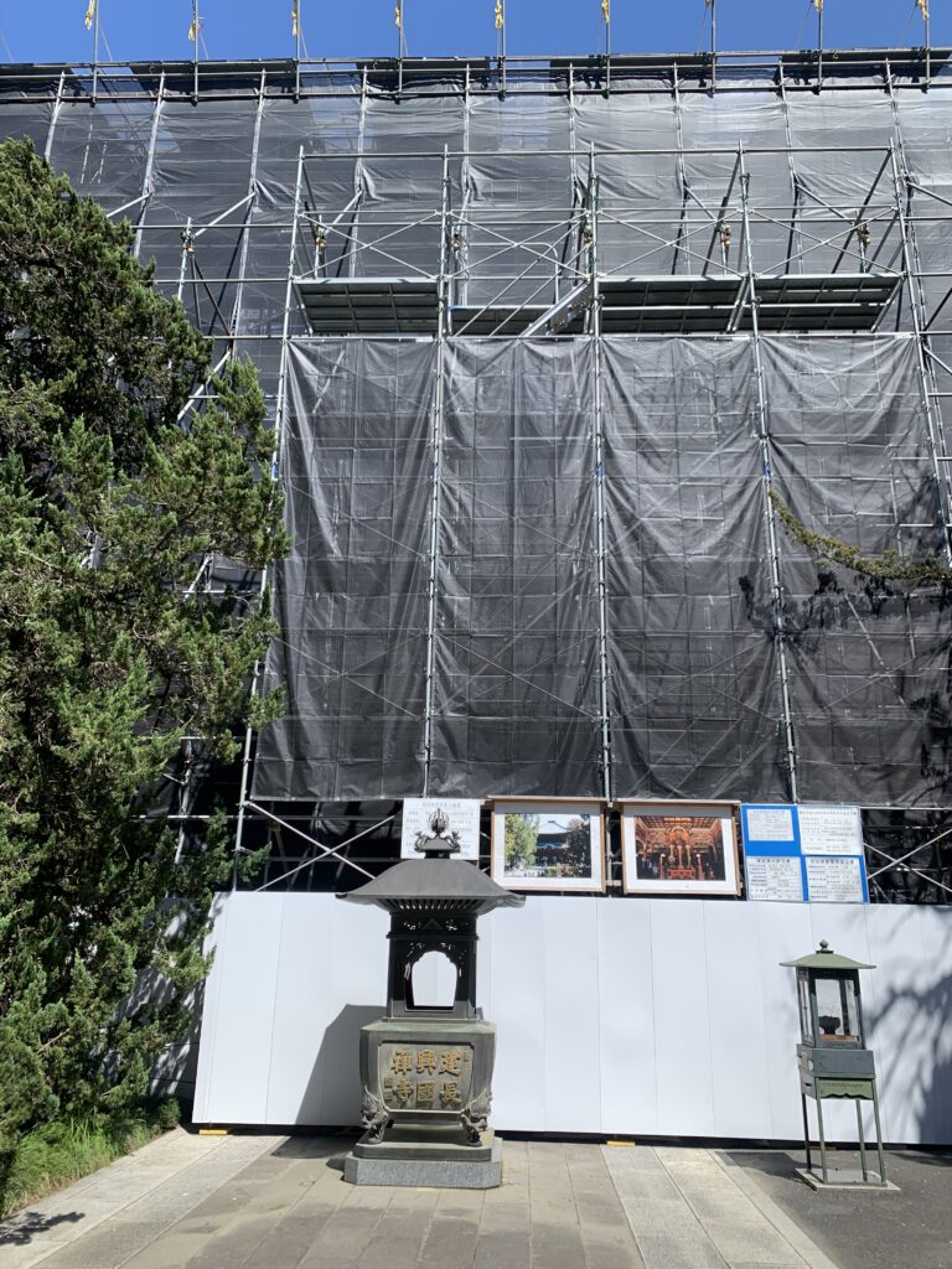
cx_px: 476
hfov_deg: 53.1
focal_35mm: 26
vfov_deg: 67.3
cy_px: 634
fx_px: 953
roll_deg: -1.3
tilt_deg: +18.1
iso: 25
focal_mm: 4.25
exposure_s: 1/1953
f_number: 1.8
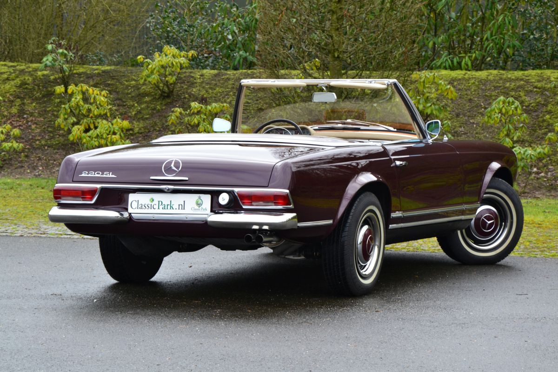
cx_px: 279
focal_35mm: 138
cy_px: 186
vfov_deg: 9.9
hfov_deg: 14.9
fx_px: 2139
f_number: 9
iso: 400
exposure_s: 1/100
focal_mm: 92
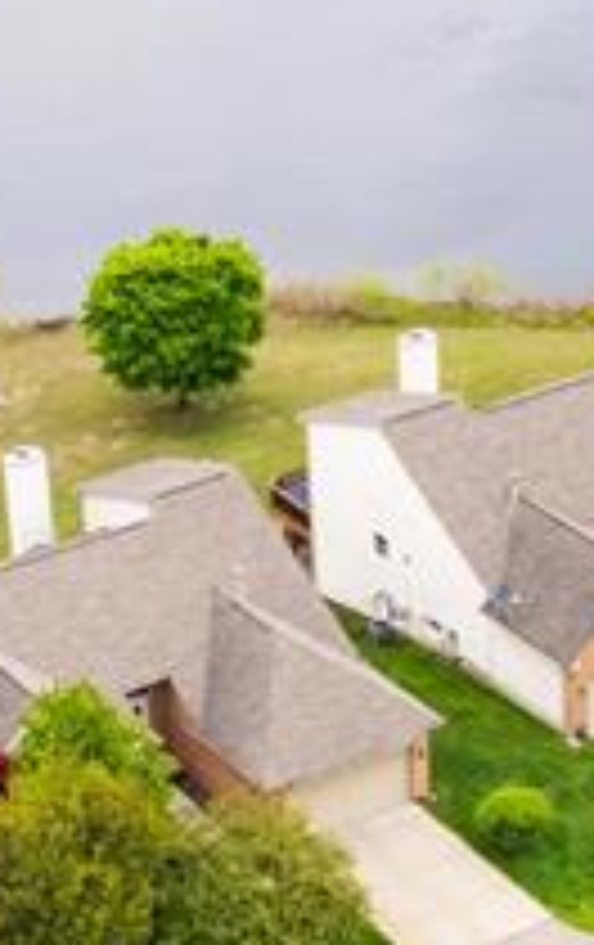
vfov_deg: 19.0
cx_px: 436
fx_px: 2812
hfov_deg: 12.0
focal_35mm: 109
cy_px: 677
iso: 100
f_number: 2.8
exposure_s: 1/240
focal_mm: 8.38
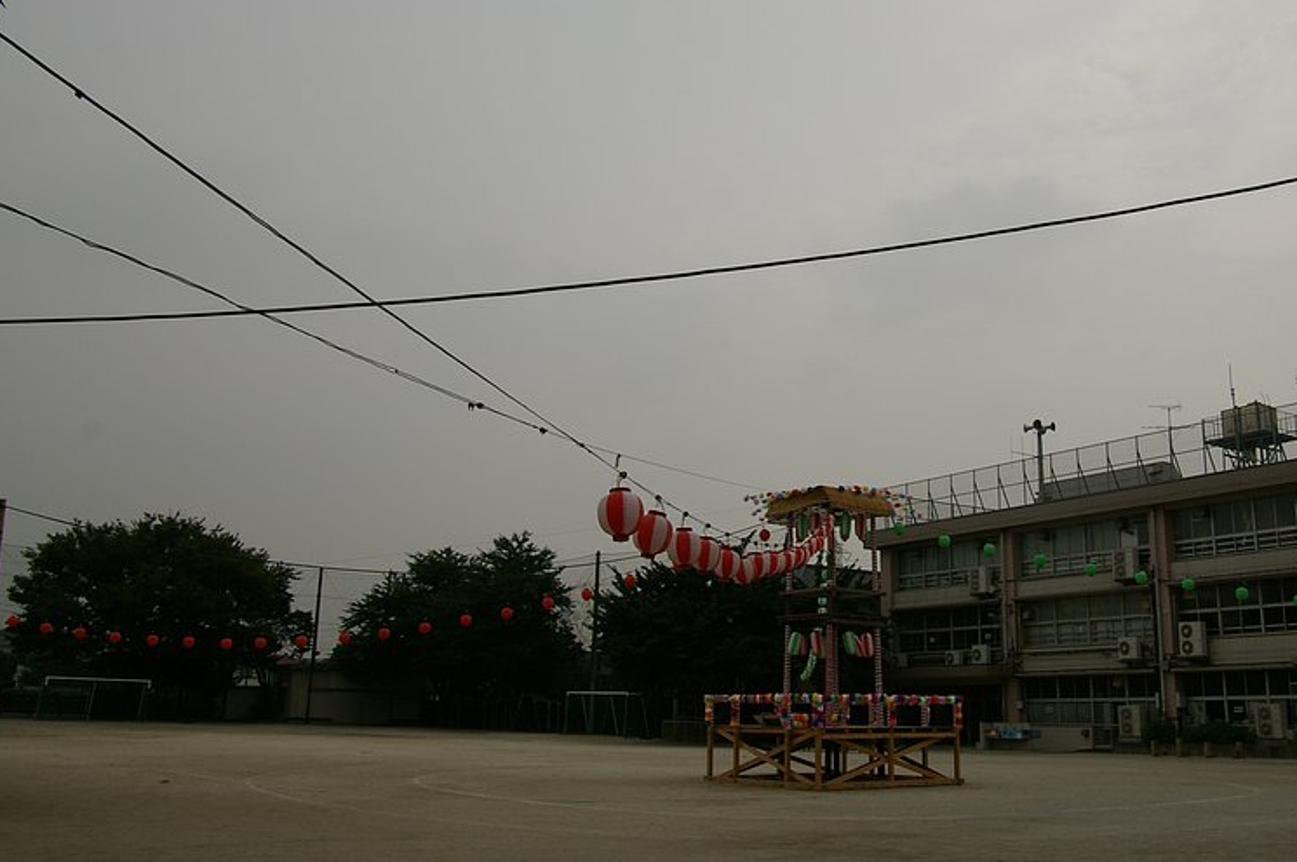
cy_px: 332
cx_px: 789
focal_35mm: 33
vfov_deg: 39.7
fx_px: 1188
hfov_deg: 56.8
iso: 200
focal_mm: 16
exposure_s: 1/400
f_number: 10
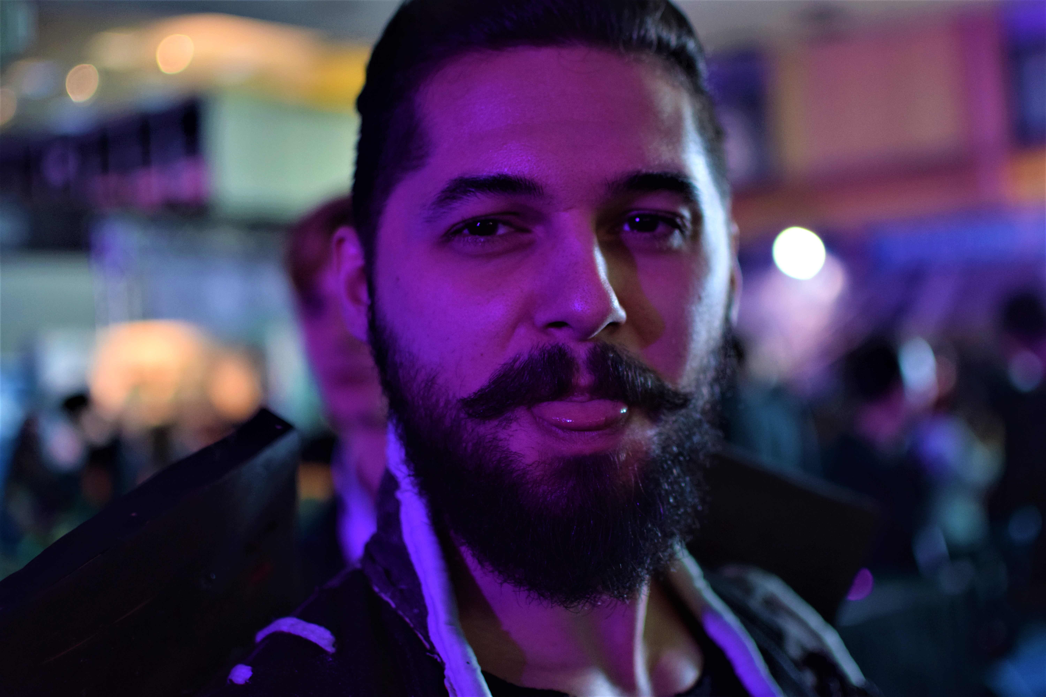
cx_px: 523
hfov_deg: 37.9
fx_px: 1525
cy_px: 348
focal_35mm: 52
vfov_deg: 25.8
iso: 800
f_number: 1.8
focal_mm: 35
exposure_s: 1/250
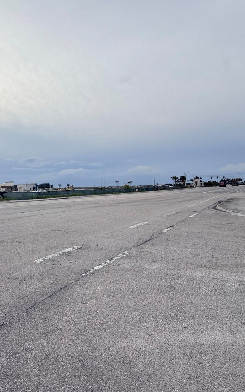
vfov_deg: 85.1
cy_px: 196
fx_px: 214
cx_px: 41
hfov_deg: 54.5
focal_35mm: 20
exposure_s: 1/770
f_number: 2.2
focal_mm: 2.22
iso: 40
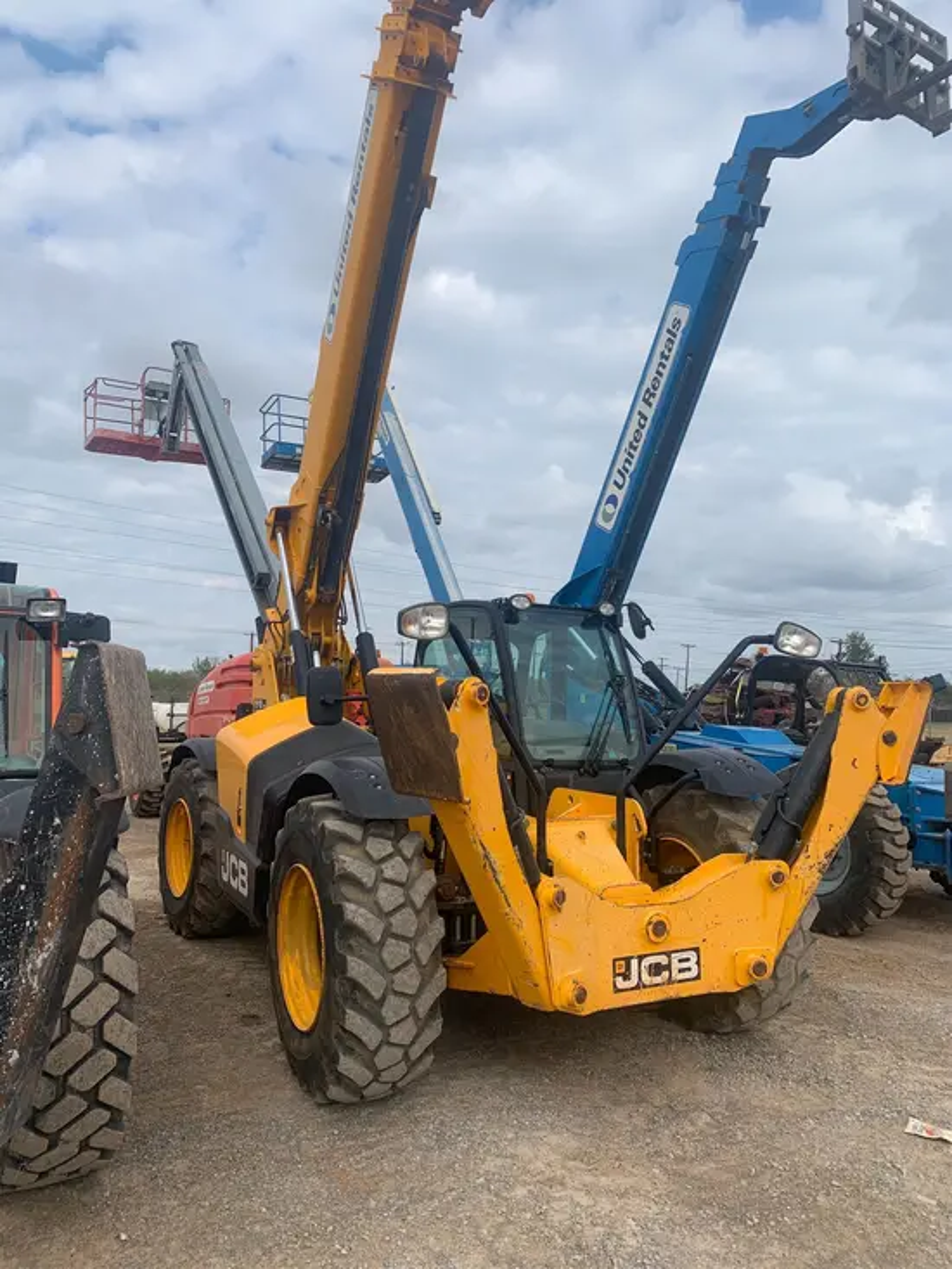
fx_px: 953
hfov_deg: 53.1
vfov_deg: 67.3
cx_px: 476
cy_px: 634
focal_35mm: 26
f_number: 1.8
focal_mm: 4.25
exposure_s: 1/2309
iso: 25
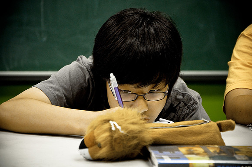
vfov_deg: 8.7
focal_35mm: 158
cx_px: 126
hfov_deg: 13.1
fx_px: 1101
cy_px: 84
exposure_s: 1/50
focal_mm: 105
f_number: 5.6
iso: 1600
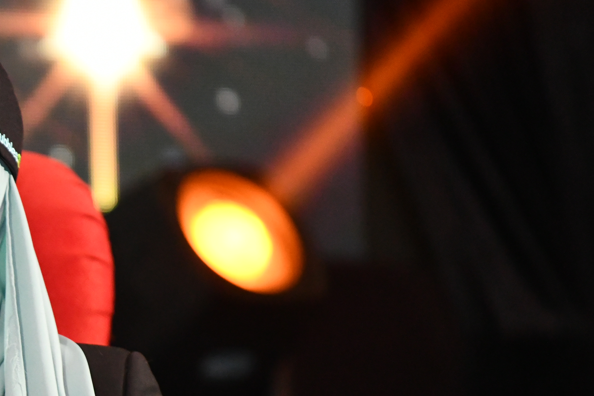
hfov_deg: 4.1
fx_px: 8349
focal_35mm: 506
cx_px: -112
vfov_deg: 2.7
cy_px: 383
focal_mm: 200
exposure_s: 1/250
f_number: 2.8
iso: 4000
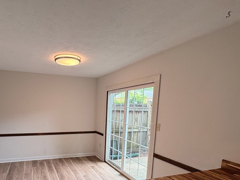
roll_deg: -1.3
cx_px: 84
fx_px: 159
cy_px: 130
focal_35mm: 23
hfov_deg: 72.1
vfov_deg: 56.6
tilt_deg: -8.5
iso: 100
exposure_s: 1/120
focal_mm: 2.22
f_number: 2.2
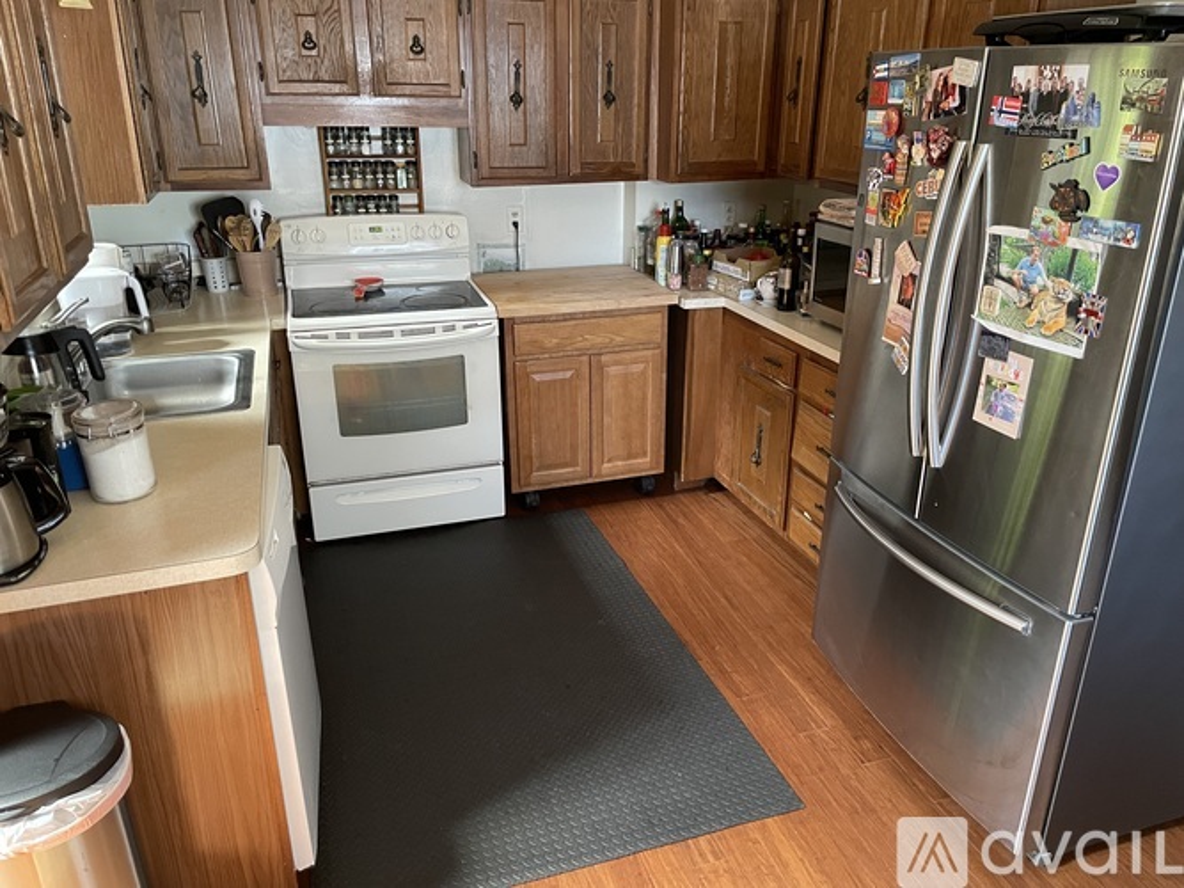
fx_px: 889
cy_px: 444
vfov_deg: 53.0
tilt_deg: -22.1
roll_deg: -0.4
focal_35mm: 26
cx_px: 592
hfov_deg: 67.3
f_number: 1.6
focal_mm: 4.2
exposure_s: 1/60
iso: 500
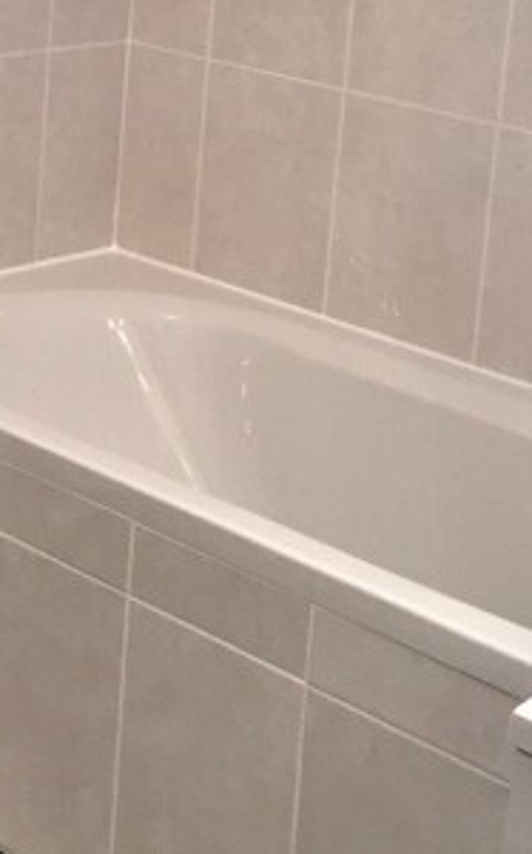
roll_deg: -3.8
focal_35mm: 82
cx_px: 31
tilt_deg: -11.1
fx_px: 1906
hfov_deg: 15.7
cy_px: 77
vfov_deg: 24.5
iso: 64
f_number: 2.2
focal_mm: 4.15
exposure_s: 1/33
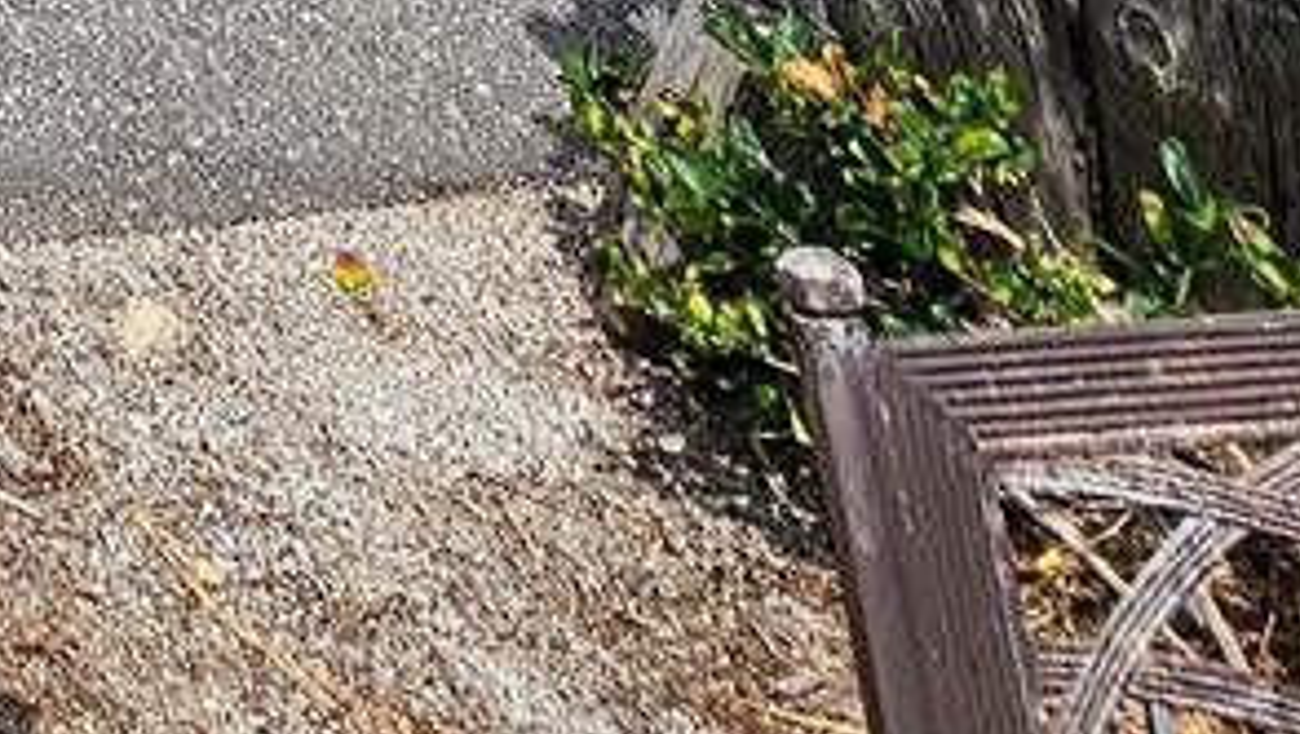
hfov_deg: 21.6
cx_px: -796
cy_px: -1844
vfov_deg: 9.4
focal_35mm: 77
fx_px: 2657
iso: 50
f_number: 2.2
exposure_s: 1/3956
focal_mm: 2.2
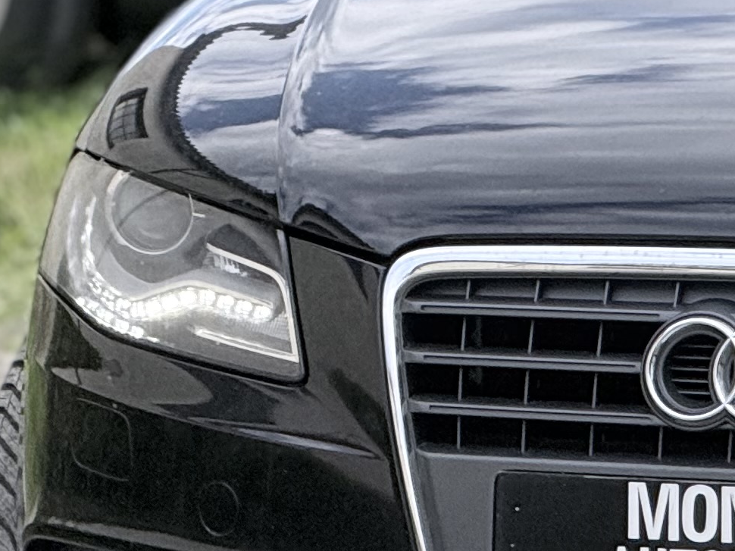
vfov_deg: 3.0
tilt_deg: -2.7
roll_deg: -0.4
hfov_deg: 3.9
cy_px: 86
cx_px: 1330
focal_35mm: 499
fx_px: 10593
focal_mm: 15.66
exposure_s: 1/477
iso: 50
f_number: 2.8
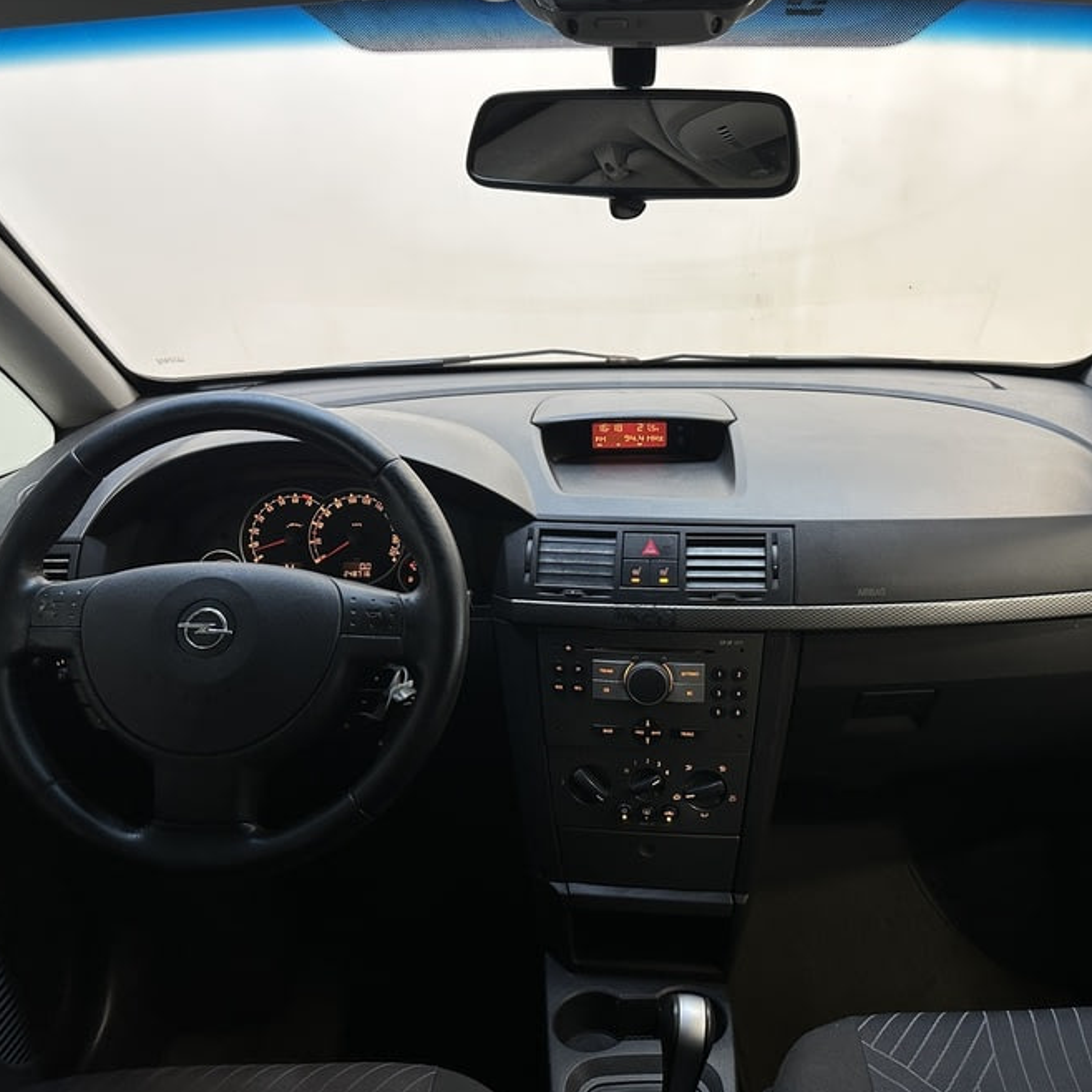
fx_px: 1035
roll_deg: +0.4
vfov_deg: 55.6
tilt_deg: -20.5
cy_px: 548
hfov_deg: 55.4
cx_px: 619
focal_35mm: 29
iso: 160
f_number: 1.78
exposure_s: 1/50
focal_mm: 6.86
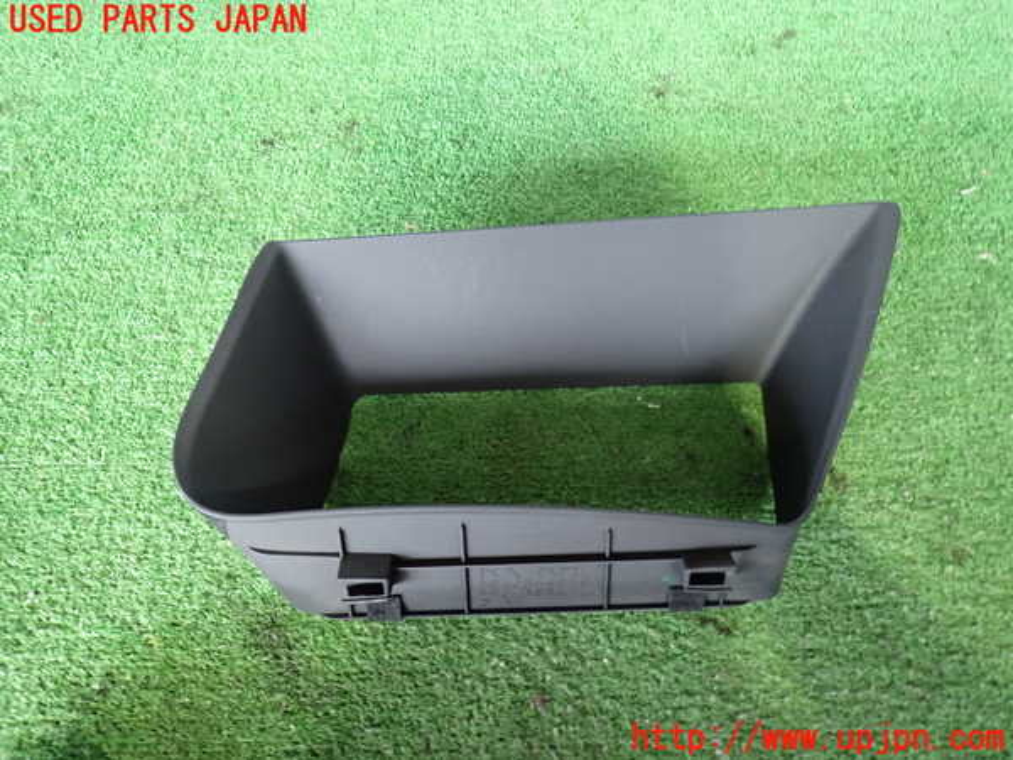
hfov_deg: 69.4
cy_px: 380
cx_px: 506
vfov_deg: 54.9
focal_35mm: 25
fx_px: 732
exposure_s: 1/30
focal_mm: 4.5
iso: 500
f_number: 2
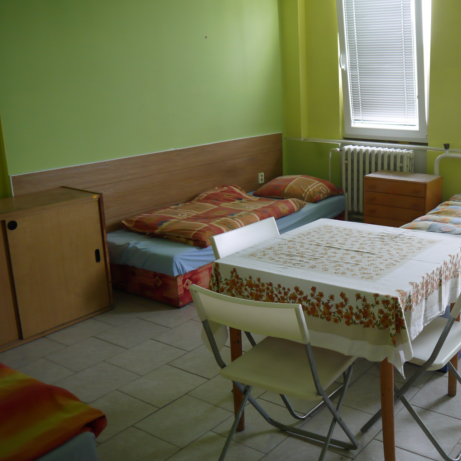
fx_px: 588
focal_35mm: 39
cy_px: 209
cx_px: 356
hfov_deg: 41.3
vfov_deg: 42.8
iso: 320
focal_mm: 14
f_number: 3.5
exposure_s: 1/60
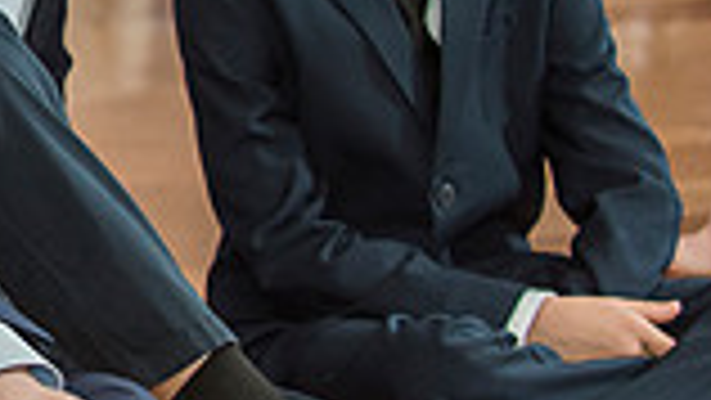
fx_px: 5073
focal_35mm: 269
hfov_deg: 7.8
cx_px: -544
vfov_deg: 4.5
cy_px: -164
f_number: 4
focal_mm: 70
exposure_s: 1/100
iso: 800
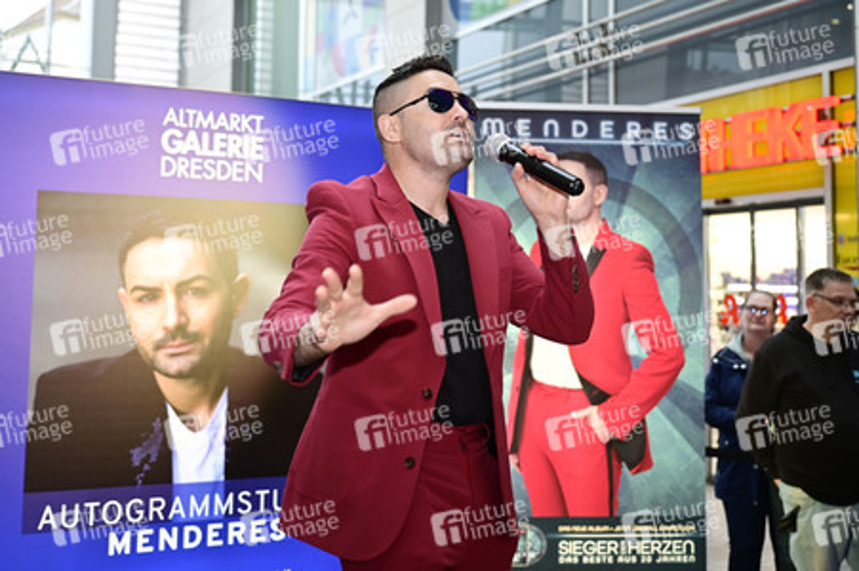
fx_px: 835
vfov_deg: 37.8
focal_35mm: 35
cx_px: 430
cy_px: 286
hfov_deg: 54.5
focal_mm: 35
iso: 640
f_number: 2.8
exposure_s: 1/200
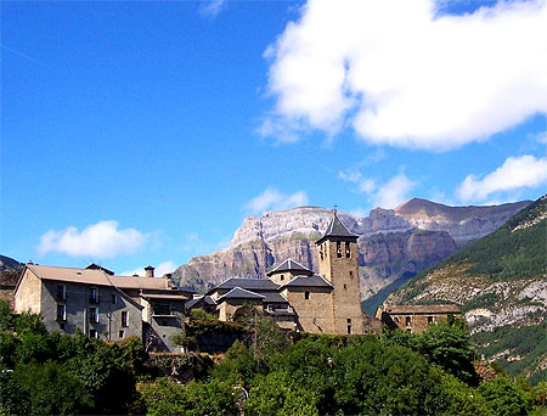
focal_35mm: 37
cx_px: 274
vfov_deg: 39.0
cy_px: 208
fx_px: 587
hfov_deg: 49.9
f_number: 5.6
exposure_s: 1/500
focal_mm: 5.6
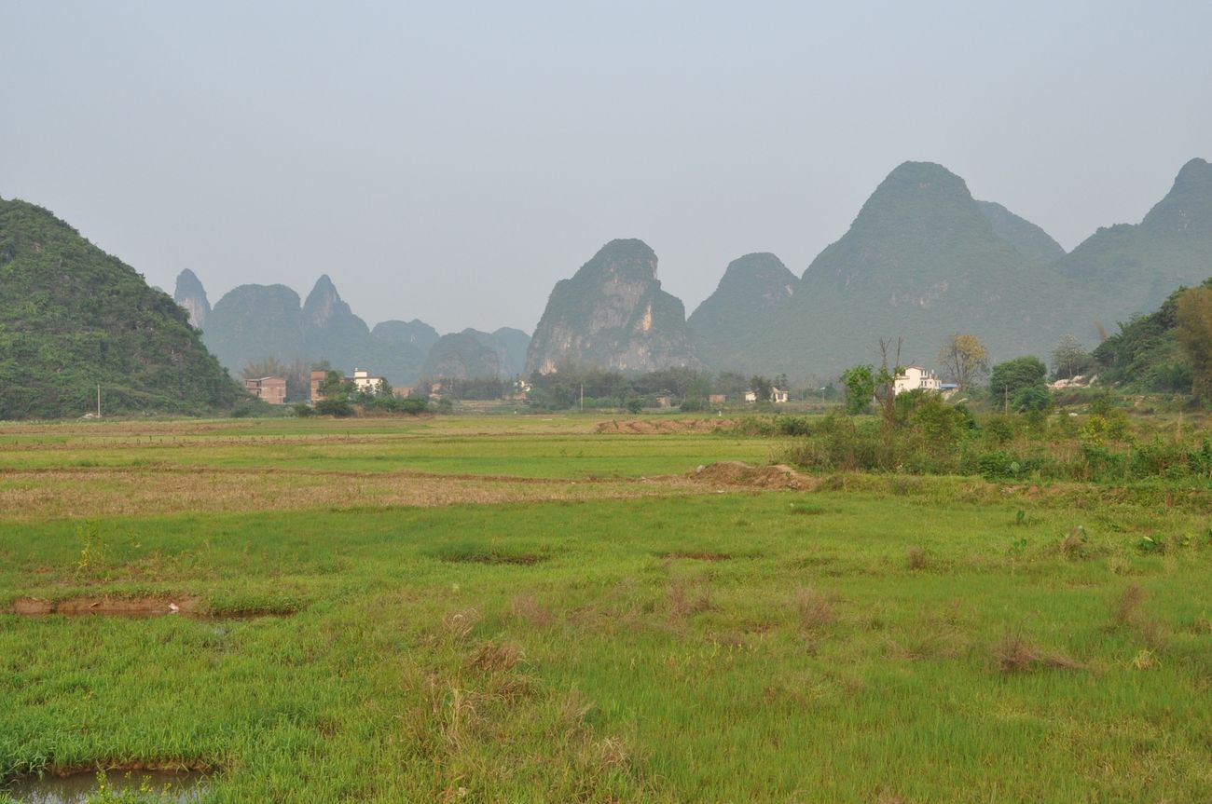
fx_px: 1412
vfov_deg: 31.8
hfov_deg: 46.5
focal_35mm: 42
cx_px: 606
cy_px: 402
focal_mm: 28
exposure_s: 1/320
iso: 800
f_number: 9
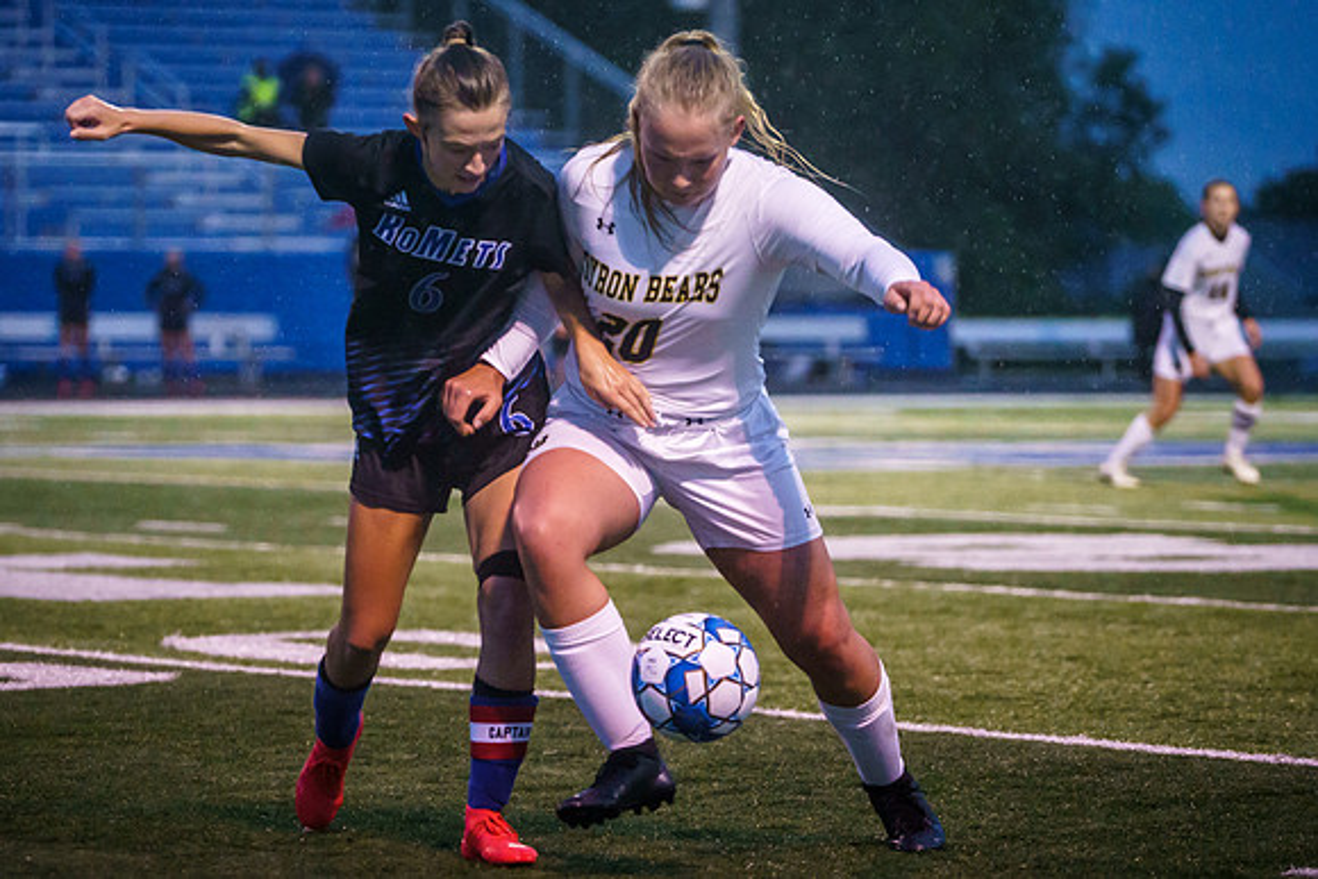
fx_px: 7162
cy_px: 512
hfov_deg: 10.5
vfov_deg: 7.0
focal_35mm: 196
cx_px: 597
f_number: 4
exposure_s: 1/800
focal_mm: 165
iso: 8000
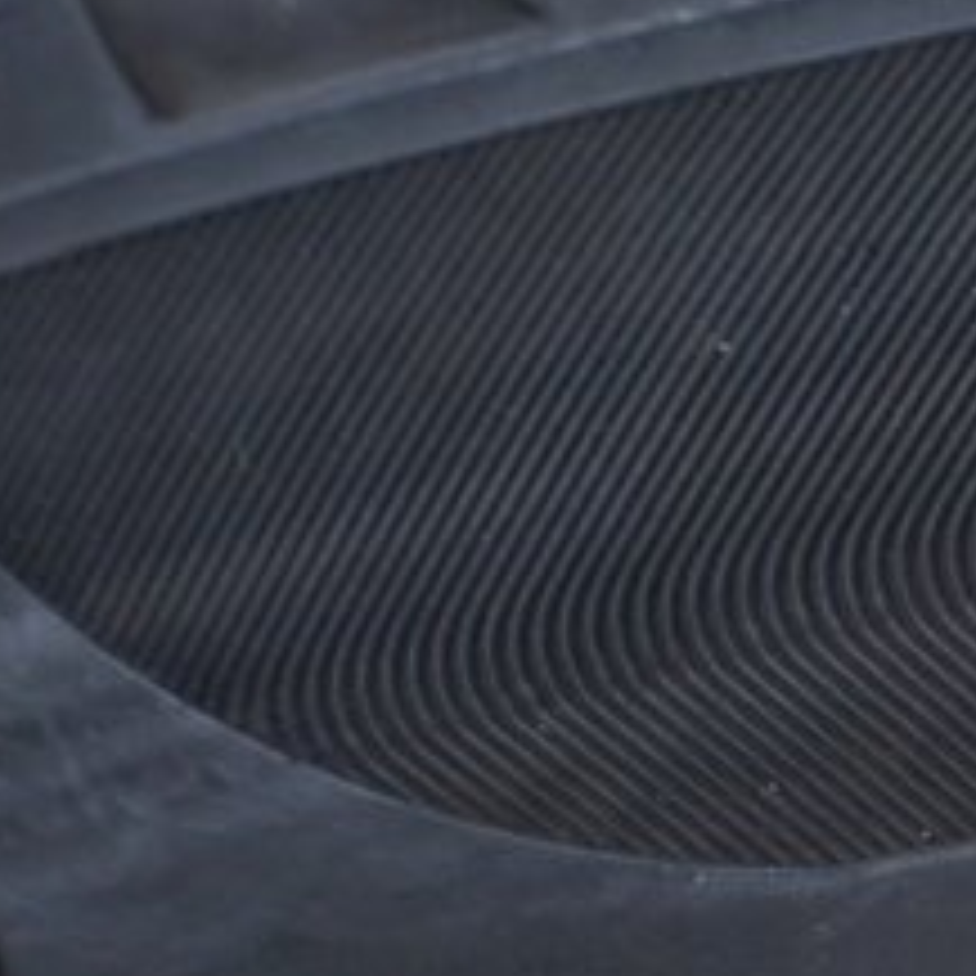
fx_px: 8134
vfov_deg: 6.7
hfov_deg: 6.1
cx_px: 3355
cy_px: 1684
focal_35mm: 255
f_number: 7.1
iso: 250
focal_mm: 34
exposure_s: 1/125
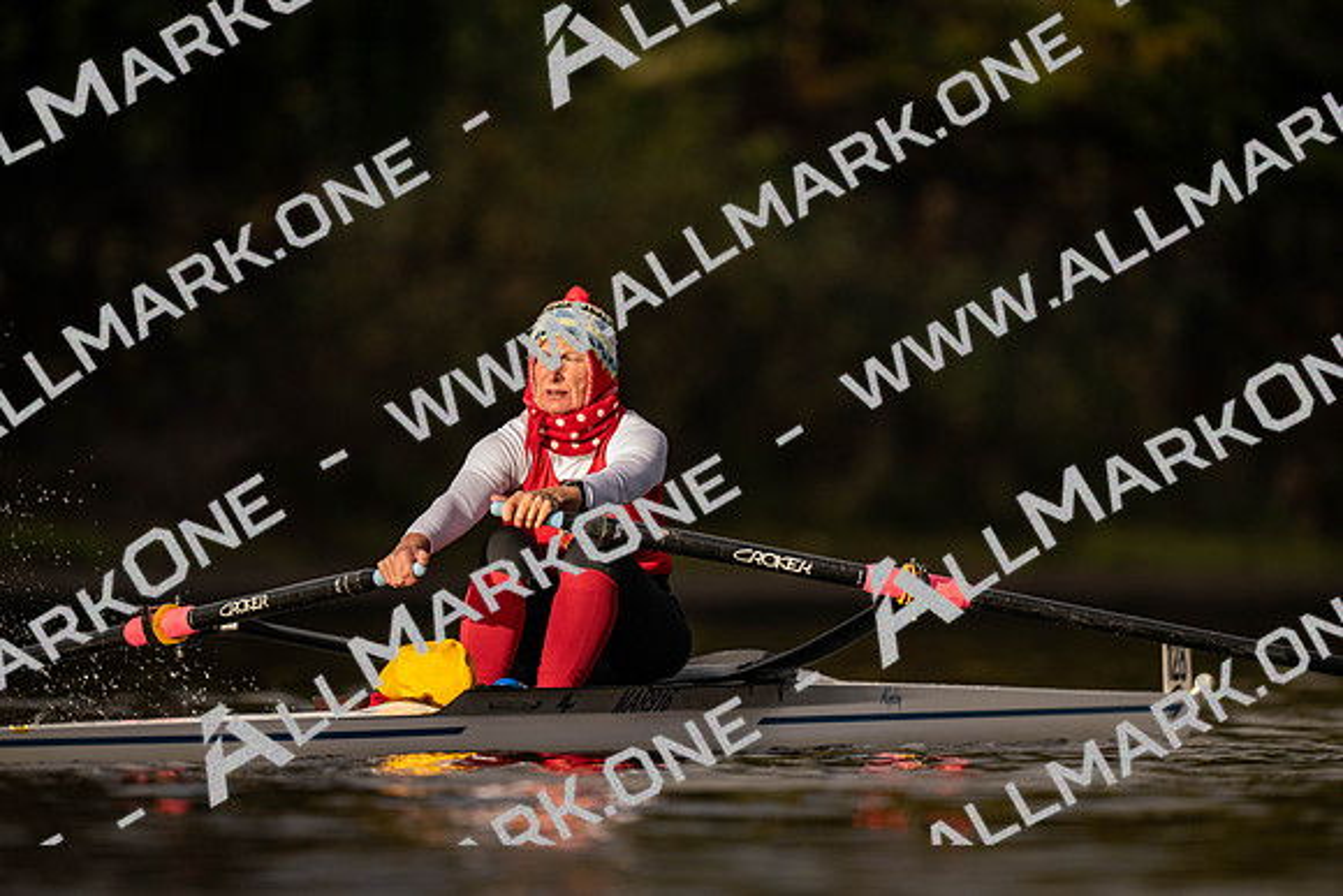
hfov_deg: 3.4
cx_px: 672
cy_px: 448
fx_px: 22388
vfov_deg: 2.3
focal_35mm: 600
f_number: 4
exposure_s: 1/2500
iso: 360
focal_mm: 600
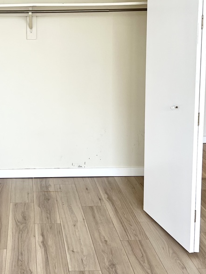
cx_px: 31
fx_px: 381
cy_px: 63
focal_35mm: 48
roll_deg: +2.4
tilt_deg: -6.2
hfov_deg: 29.4
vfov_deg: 38.5
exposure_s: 1/120
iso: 100
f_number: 1.5
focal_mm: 5.7
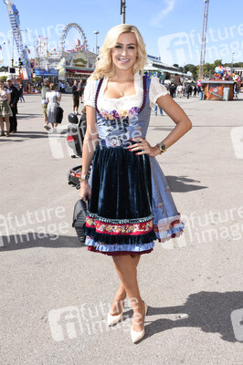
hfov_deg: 43.5
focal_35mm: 30
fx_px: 304
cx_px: 122
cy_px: 182
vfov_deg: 62.0
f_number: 9
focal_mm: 20
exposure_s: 1/160
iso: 160
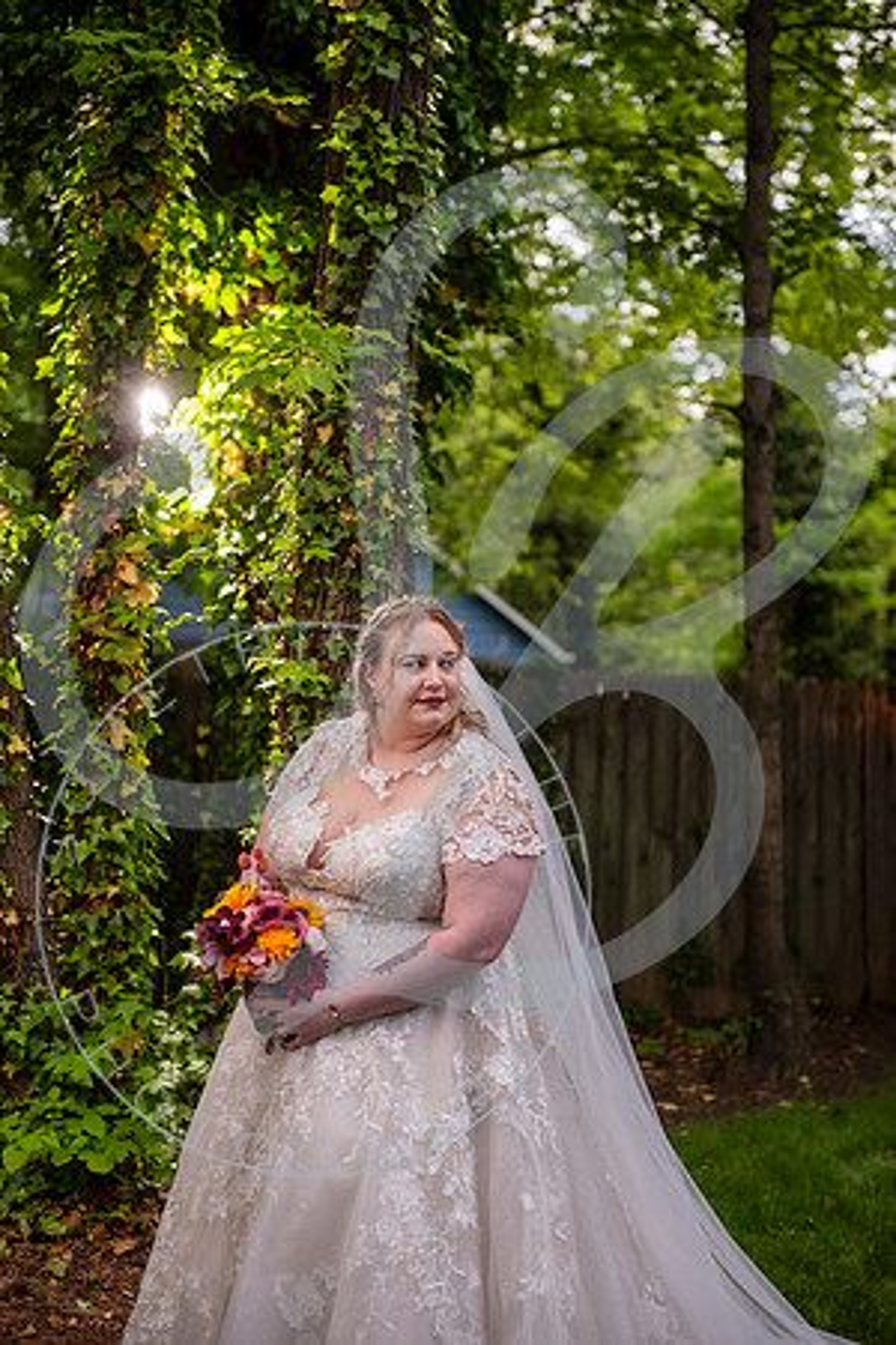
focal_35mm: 70
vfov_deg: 28.8
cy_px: 672
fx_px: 2613
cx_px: 448
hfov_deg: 19.5
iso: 100
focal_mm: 70
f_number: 2.8
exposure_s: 1/200
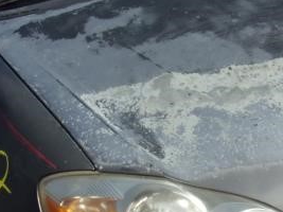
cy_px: 129
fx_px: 588
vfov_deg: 20.4
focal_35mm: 72
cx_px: 198
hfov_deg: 26.8
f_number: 3.3
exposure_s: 1/1000
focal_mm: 4.3
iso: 80
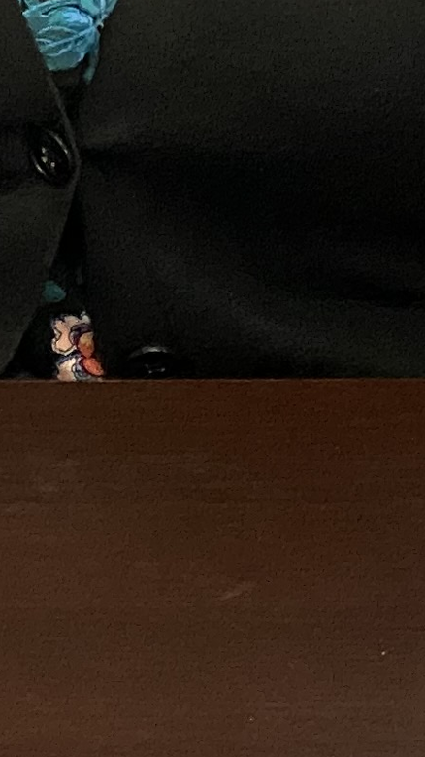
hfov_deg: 4.0
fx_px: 5832
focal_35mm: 291
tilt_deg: -12.5
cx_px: -1052
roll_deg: -1.3
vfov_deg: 7.2
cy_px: -634
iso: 200
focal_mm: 6
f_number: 2
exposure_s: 1/53
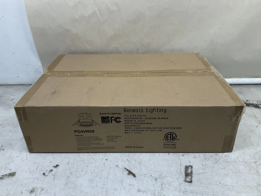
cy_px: 98
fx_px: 219
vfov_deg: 48.2
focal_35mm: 29
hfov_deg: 61.7
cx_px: 130
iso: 40
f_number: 1.8
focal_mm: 3
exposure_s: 1/120
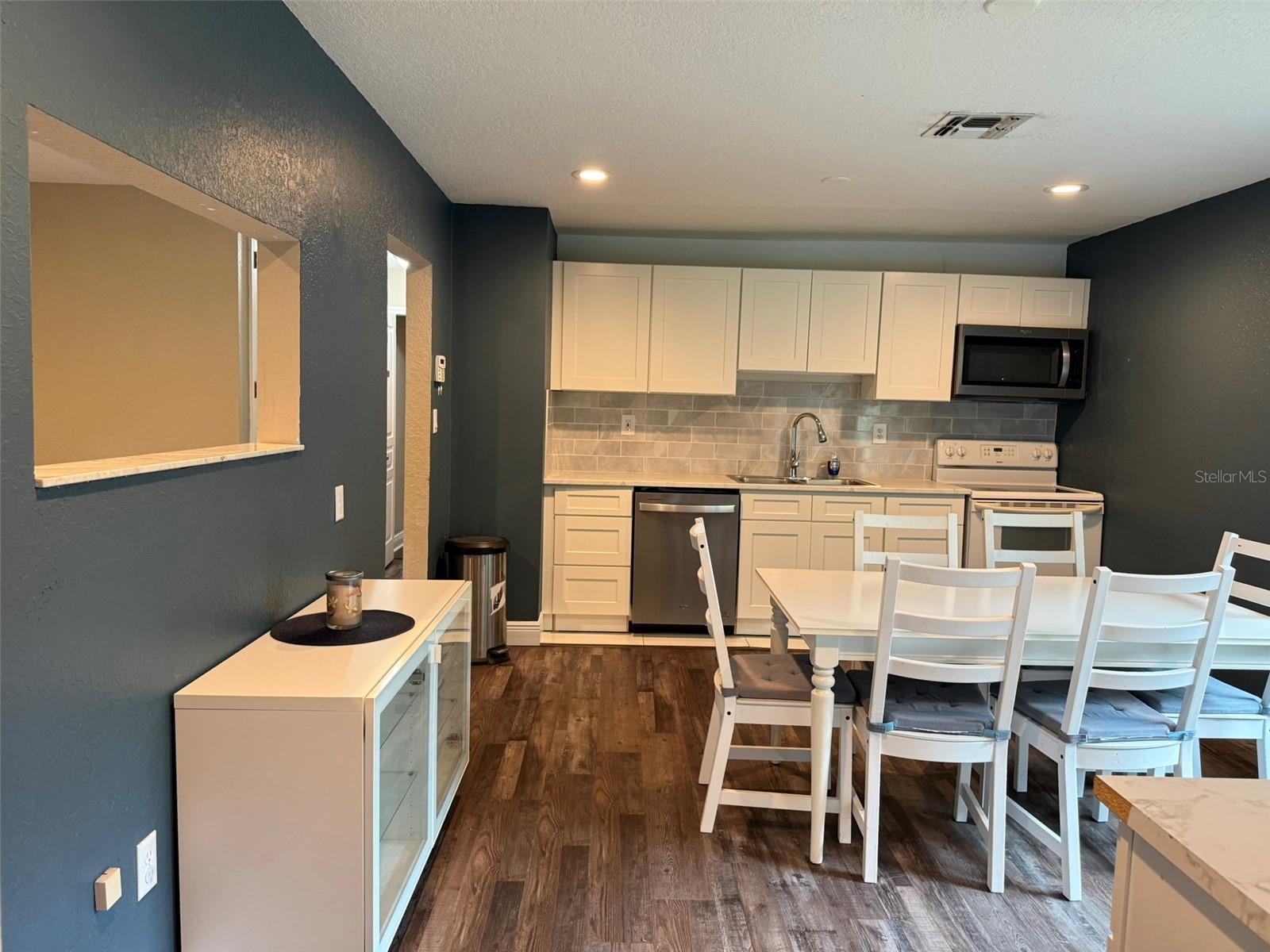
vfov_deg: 56.8
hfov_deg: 71.6
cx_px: 635
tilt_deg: -3.5
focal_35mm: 24
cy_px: 476
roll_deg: -2.3
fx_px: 881
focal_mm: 6.76
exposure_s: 1/60
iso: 250
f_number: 1.78
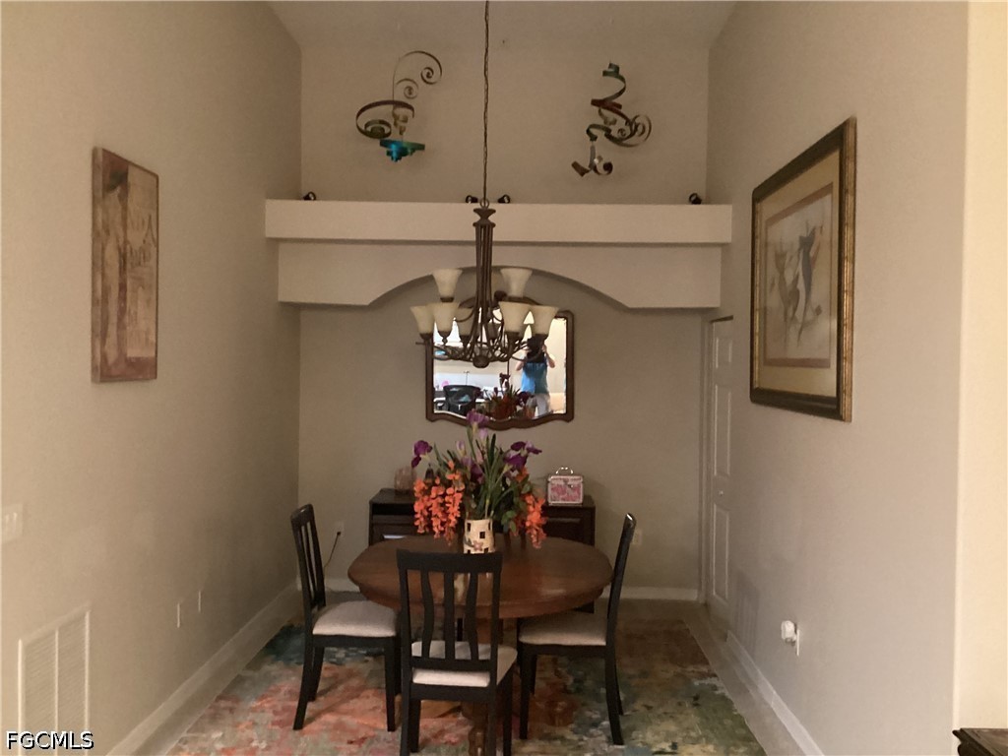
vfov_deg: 45.4
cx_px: 504
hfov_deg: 58.4
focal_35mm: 31
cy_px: 378
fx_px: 903
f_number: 2.4
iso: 640
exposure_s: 1/20
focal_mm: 3.3
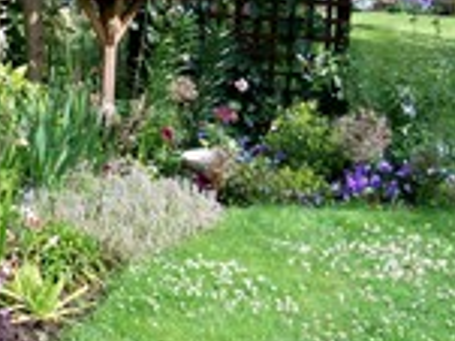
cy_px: 130
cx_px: -193
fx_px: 1379
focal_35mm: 105
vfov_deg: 14.1
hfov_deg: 17.2
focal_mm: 6
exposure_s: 1/717
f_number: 2.7
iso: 80
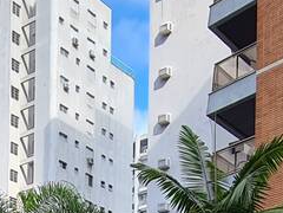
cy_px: 460
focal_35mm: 78
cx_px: 47
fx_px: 638
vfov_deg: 14.6
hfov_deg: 24.5
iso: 50
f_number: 2.2
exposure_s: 1/754
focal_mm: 2.2
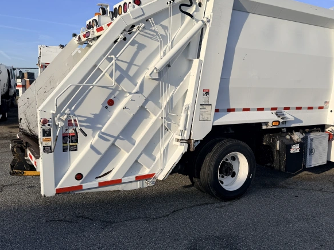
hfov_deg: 55.1
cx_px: 196
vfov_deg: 42.9
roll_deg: +0.2
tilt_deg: -5.9
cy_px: 128
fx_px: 318
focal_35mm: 33
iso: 80
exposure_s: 1/4405
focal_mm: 6.76
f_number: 1.78
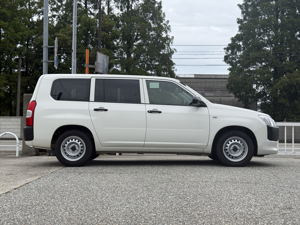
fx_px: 416
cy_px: 112
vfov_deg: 30.3
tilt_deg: +3.2
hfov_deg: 39.7
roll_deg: -0.5
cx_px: 150
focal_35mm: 48
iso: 64
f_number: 1.78
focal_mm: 6.76
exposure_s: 1/1027
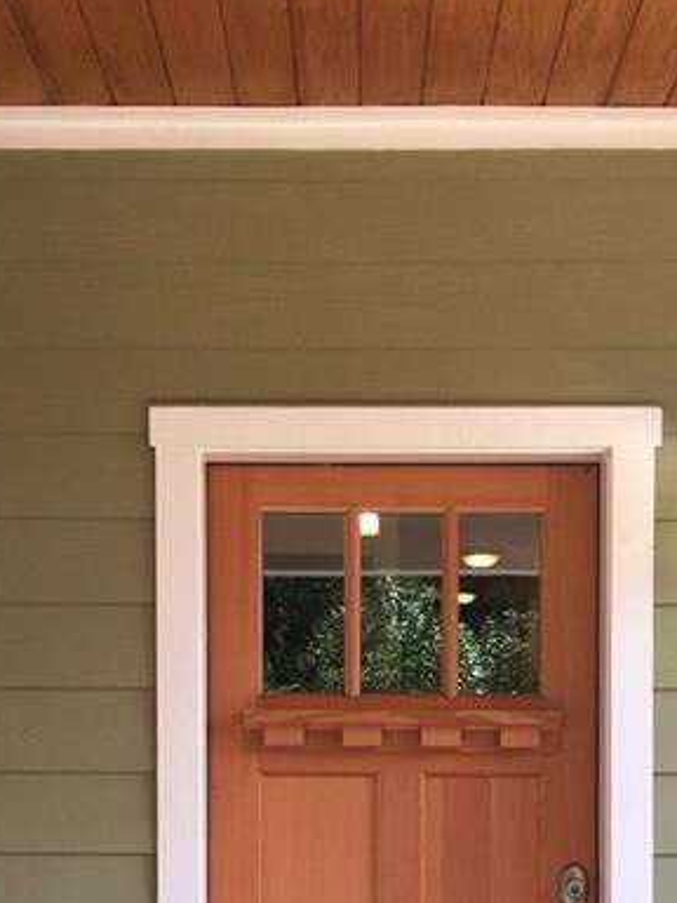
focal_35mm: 58
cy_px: 840
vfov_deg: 31.4
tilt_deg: -1.6
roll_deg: +0.5
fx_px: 1512
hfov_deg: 25.2
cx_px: 343
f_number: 2.2
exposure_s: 1/287
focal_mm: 4.15
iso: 32
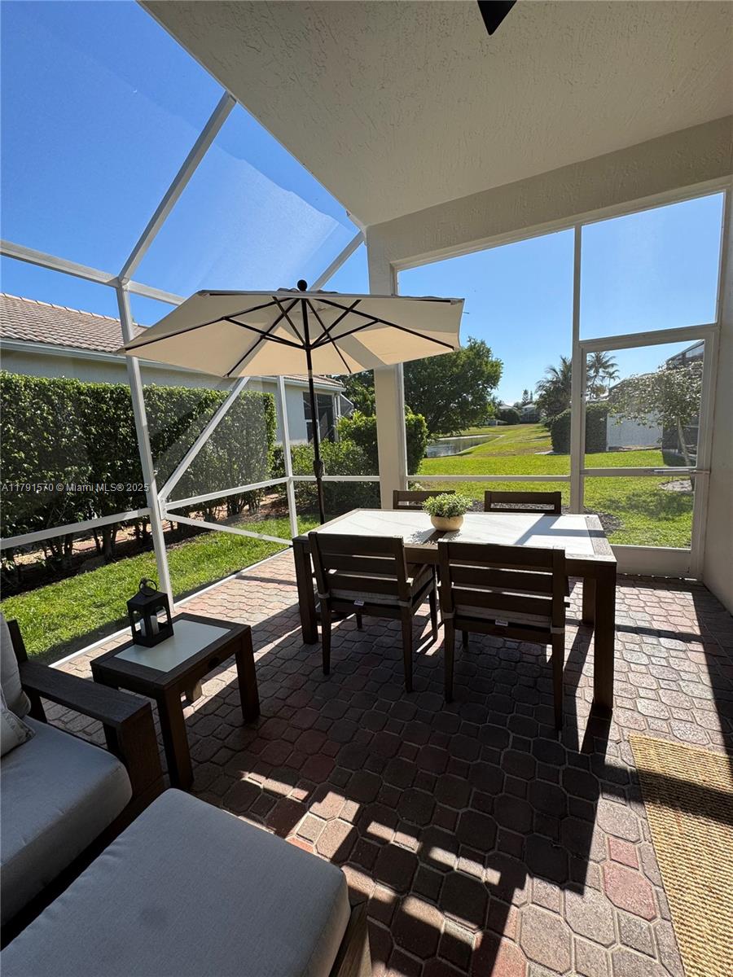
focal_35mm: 14
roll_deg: +4.5
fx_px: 395
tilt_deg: -7.2
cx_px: 366
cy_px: 488
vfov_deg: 102.1
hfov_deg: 85.7
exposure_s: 1/858
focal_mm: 2.22
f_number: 2.2
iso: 50
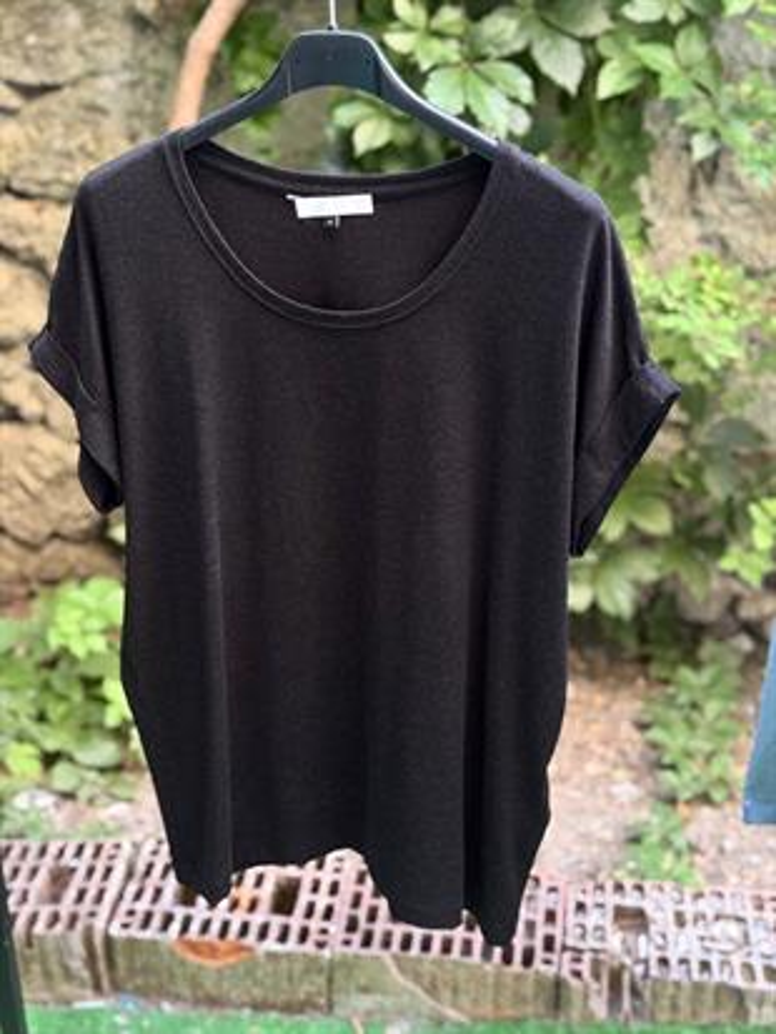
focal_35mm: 48
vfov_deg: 39.6
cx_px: 388
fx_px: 1434
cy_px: 517
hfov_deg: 30.3
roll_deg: +0.7
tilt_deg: -22.6
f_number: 1.78
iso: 320
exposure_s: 1/40
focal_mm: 6.76
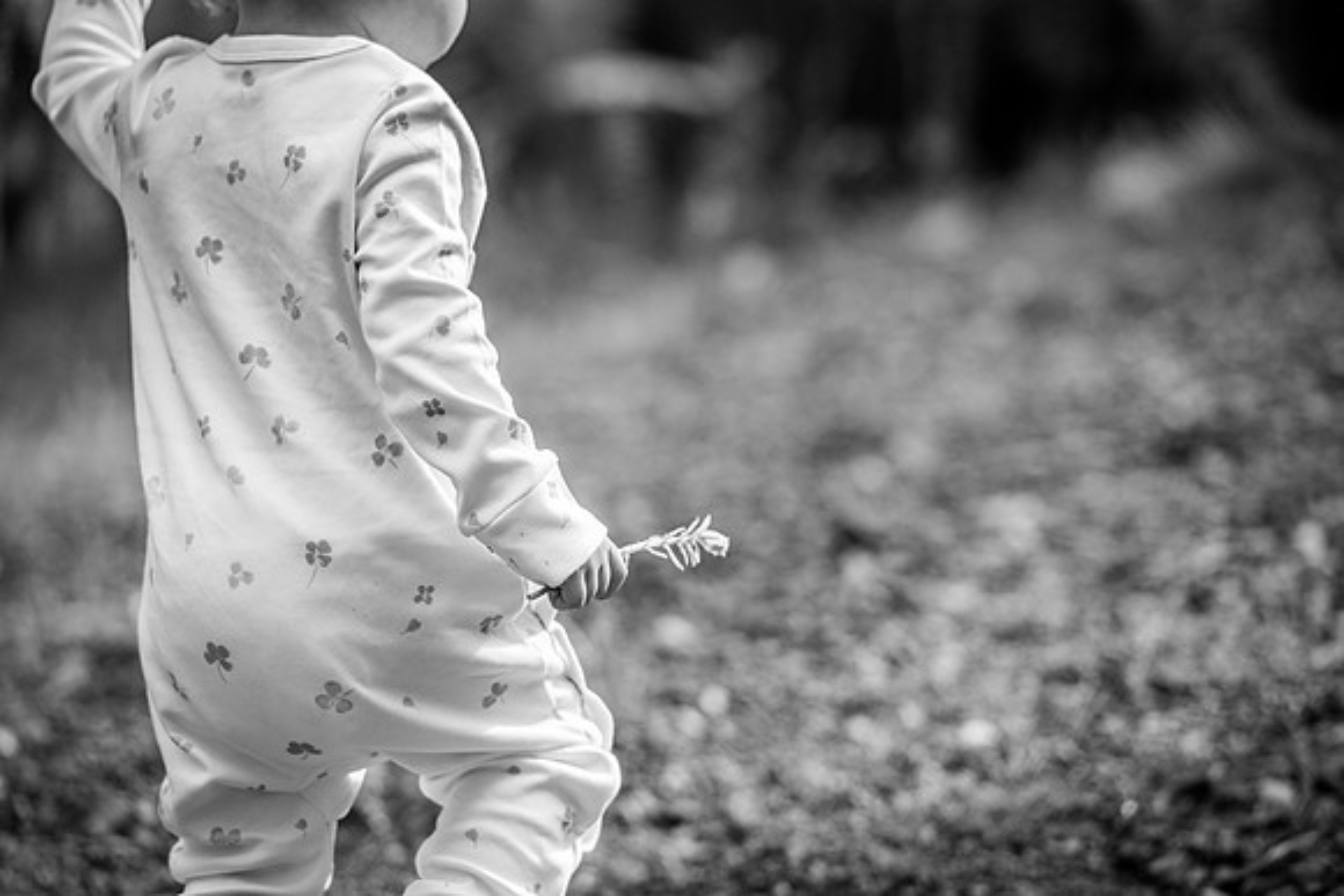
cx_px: 672
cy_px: 448
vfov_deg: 7.2
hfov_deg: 10.8
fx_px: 7095
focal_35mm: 190
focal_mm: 190
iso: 640
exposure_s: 1/1600
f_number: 4
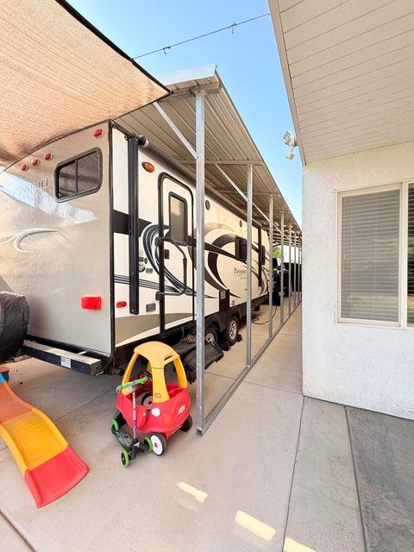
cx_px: 207
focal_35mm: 14
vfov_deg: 102.1
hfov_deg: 85.7
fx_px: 223
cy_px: 276
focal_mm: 2.22
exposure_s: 1/288
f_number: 2.2
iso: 64
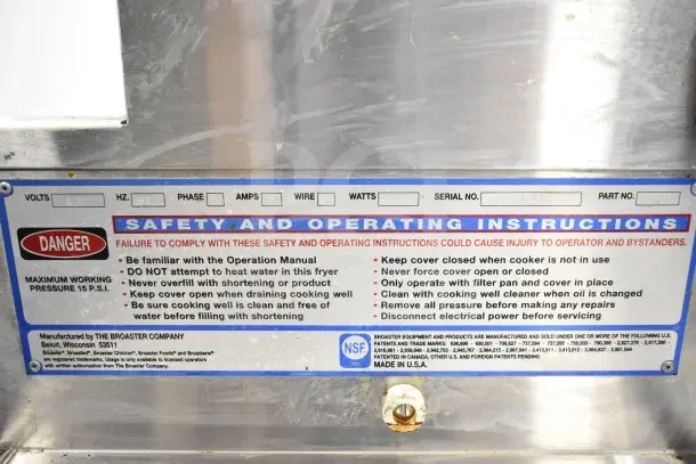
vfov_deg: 40.0
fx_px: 638
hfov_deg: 57.2
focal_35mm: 33
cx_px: 348
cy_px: 232
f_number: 3.8
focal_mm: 22
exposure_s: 1/30
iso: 2200
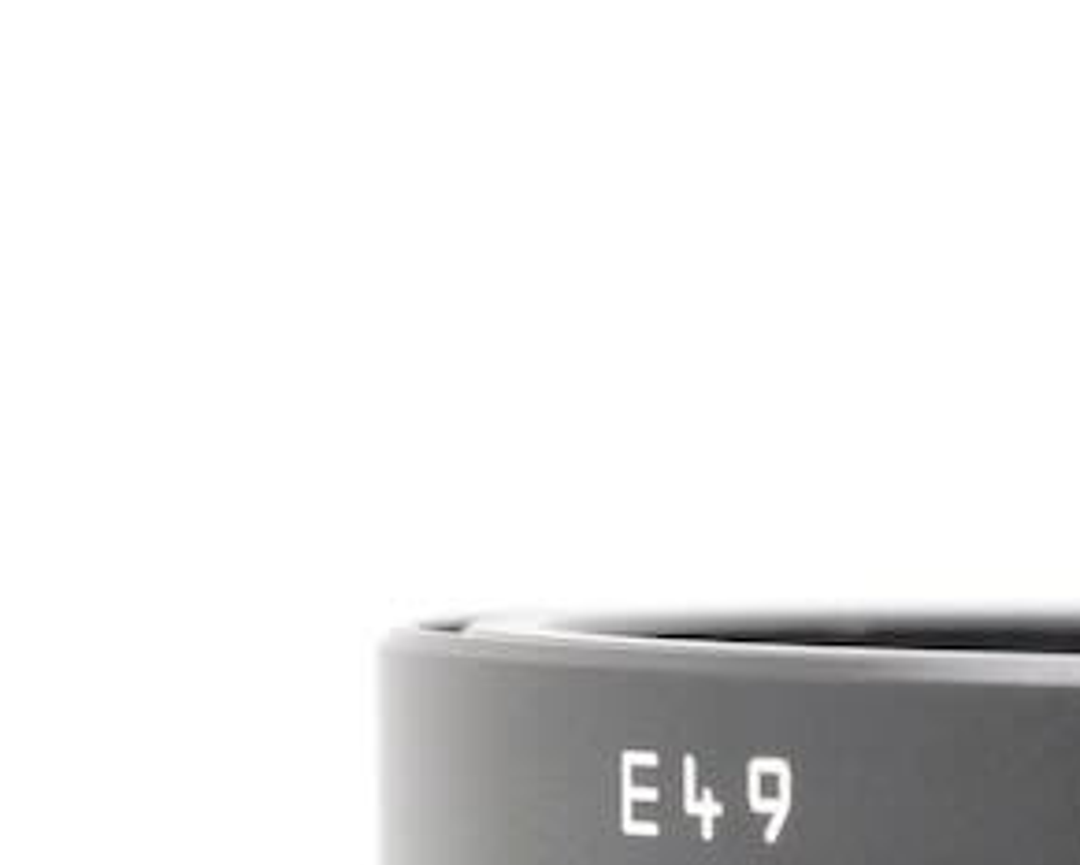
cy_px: 2272
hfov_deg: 6.9
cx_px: 1488
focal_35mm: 277
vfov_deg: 5.4
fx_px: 8857
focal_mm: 43
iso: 800
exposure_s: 1/60
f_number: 9
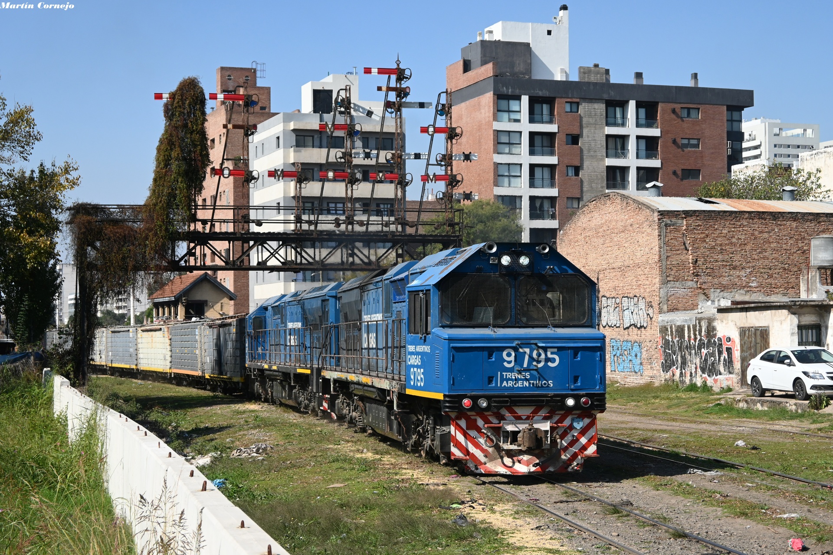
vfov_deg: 20.2
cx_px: 416
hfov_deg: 29.9
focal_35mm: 68
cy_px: 278
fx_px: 1562
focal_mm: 45
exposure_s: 1/1000
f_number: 6
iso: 200
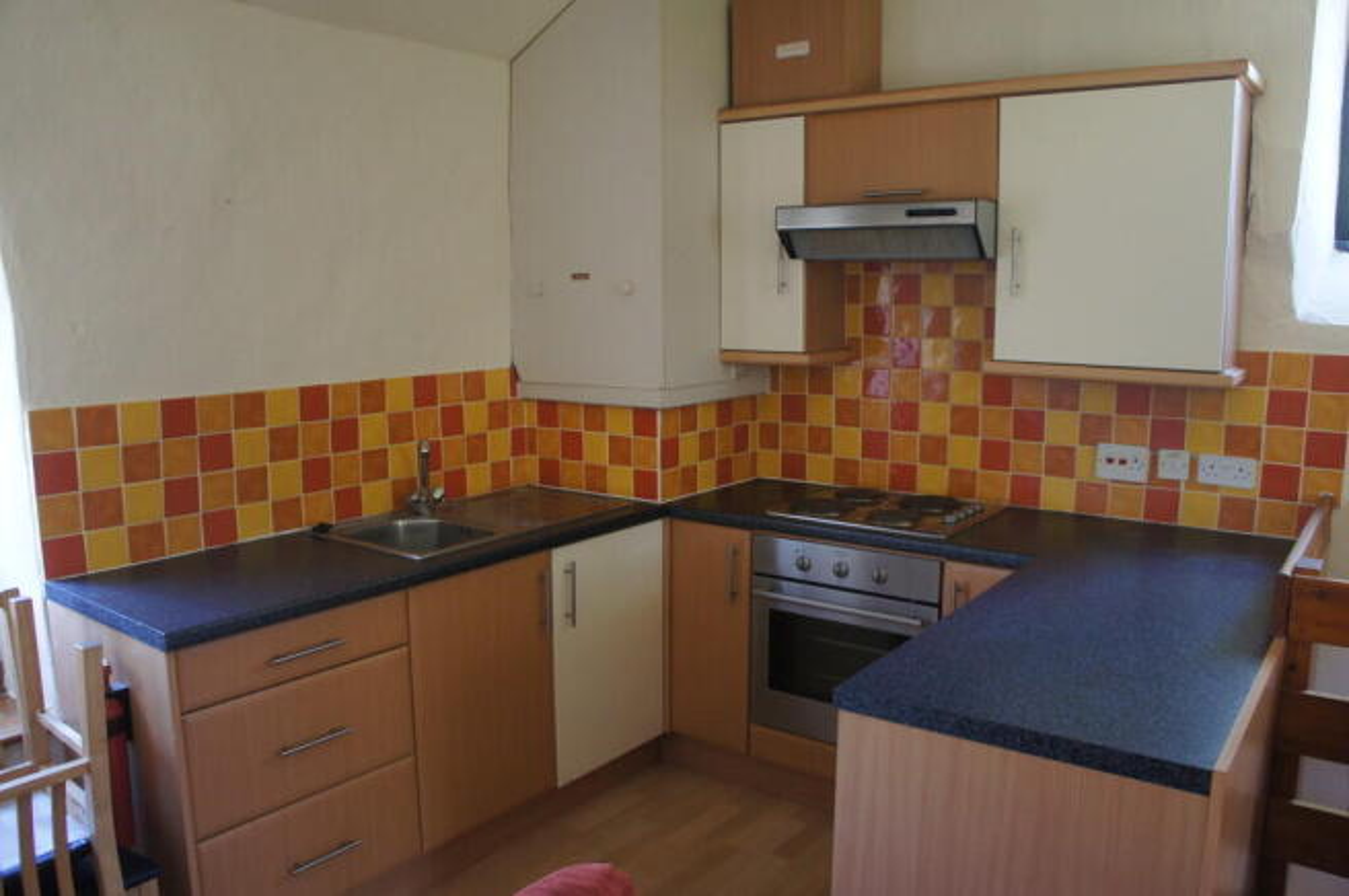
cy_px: 448
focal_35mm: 27
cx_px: 674
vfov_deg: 47.8
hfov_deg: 67.4
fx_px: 1011
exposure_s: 1/30
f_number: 3.5
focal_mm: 18
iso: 640
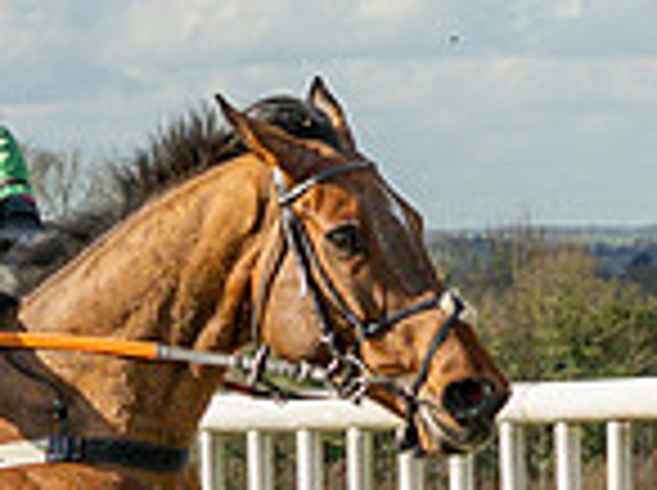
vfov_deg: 3.0
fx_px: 9209
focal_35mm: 486
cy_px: 863
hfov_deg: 4.1
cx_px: 298
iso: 200
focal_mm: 40
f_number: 4
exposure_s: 1/1600
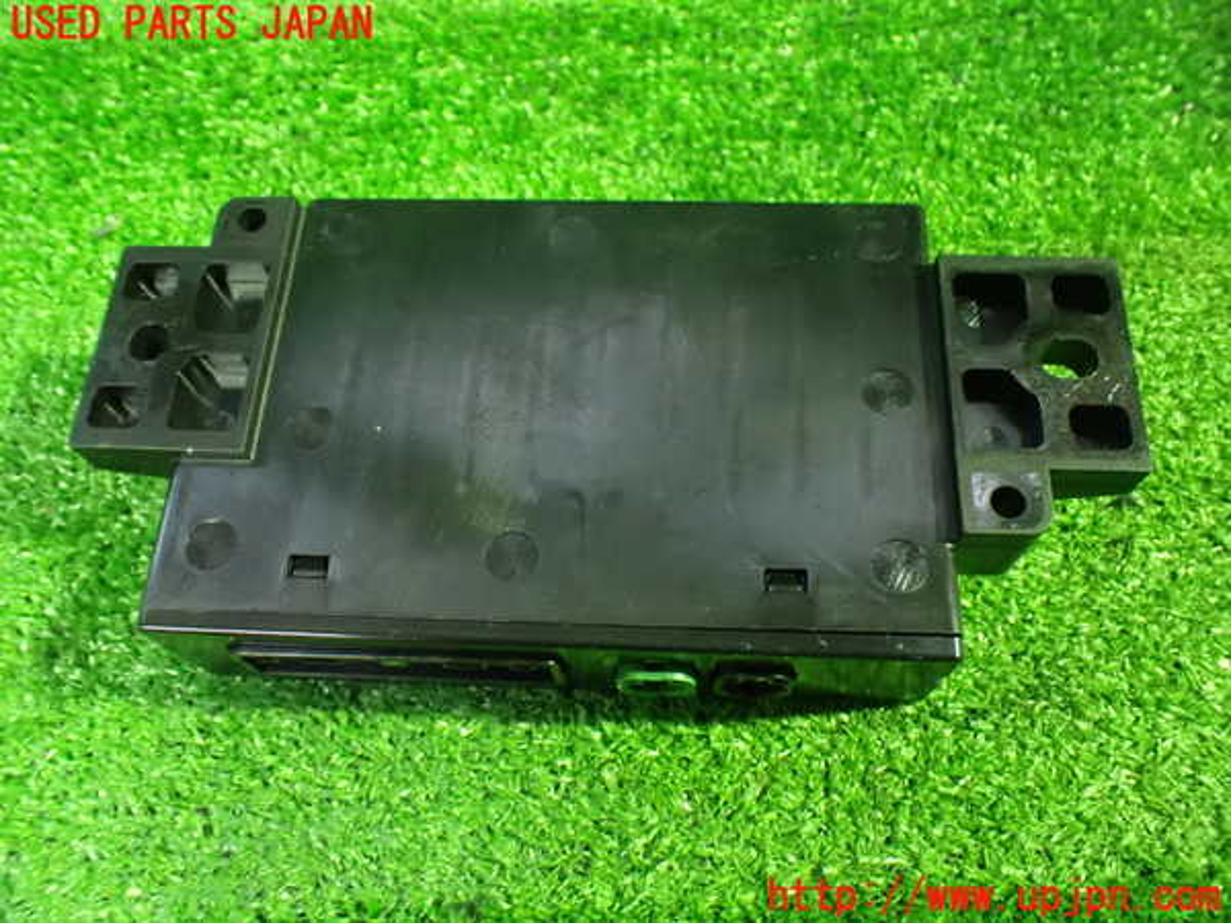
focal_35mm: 30
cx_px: 616
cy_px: 462
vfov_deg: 46.8
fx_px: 1067
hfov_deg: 60.0
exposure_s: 1/30
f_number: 2.3
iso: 1600
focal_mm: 5.4
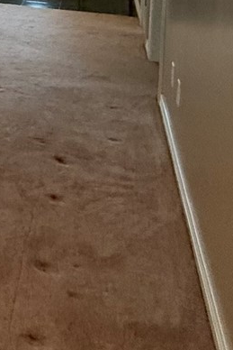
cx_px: -280
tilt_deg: -3.2
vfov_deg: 24.5
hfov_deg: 14.5
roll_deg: -0.9
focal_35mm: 72
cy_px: -106
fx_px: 698
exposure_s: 1/120
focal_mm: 2.22
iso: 400
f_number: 2.2
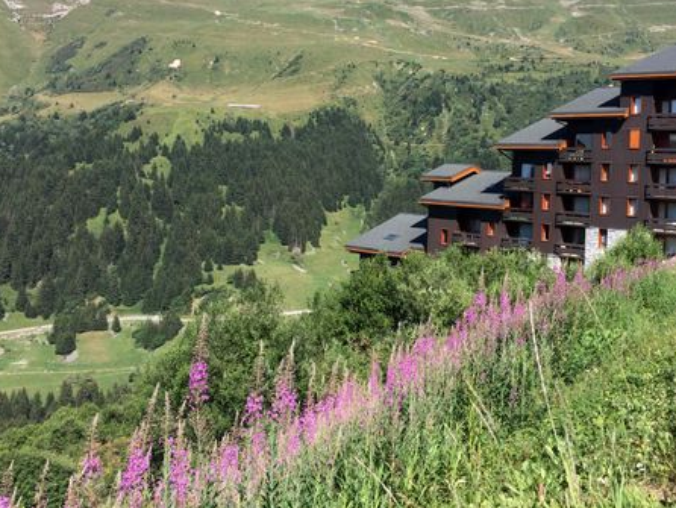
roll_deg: -2.7
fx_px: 762
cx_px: 426
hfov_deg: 47.4
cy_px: 170
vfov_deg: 36.5
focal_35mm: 39
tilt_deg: -1.3
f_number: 2.2
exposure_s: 1/1466
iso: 32
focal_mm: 4.15
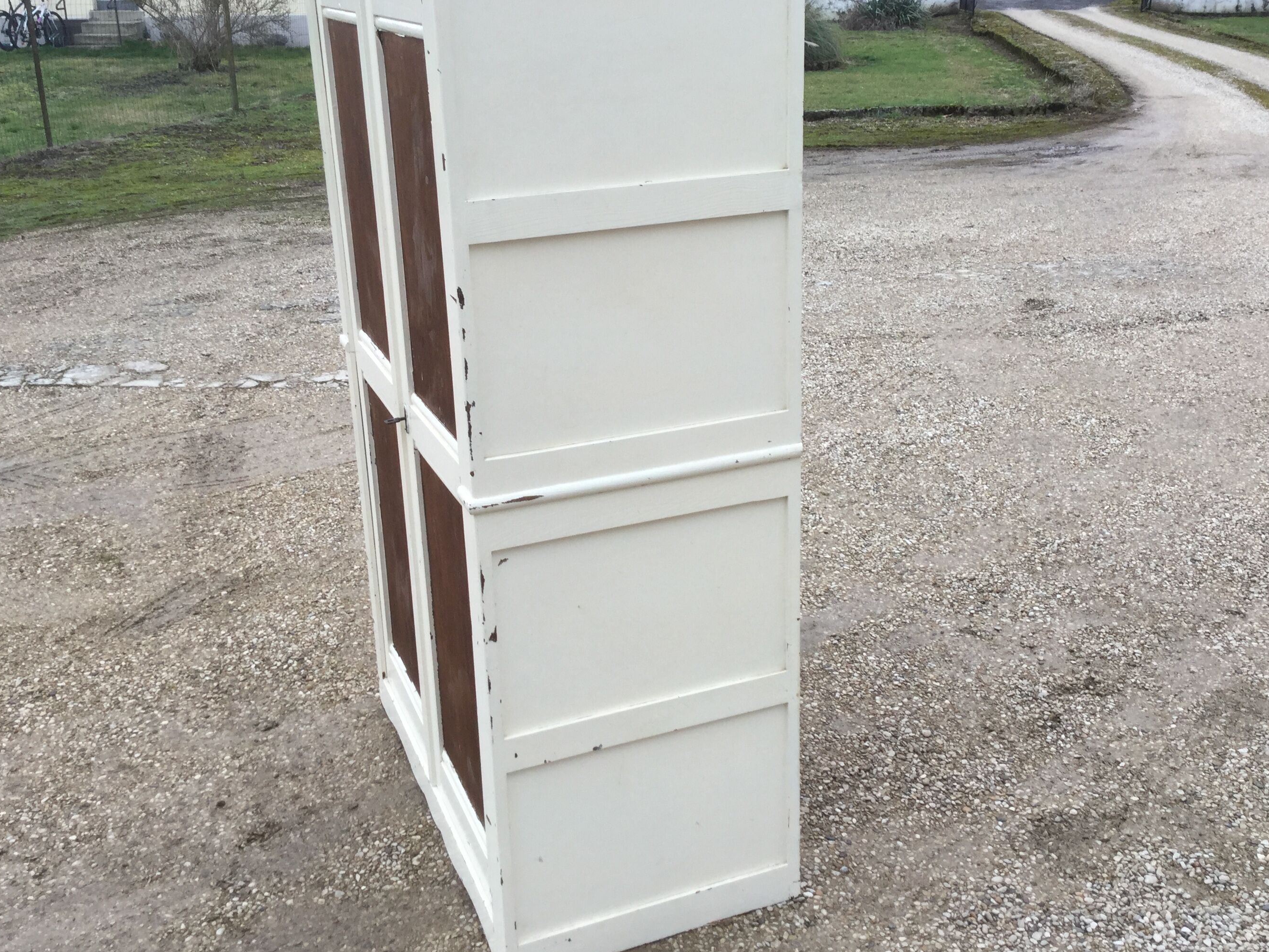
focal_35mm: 38
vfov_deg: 37.6
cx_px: 653
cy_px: 400
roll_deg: -0.8
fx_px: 1393
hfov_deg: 49.0
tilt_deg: -17.9
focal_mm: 3.3
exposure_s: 1/100
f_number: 2.4
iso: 25
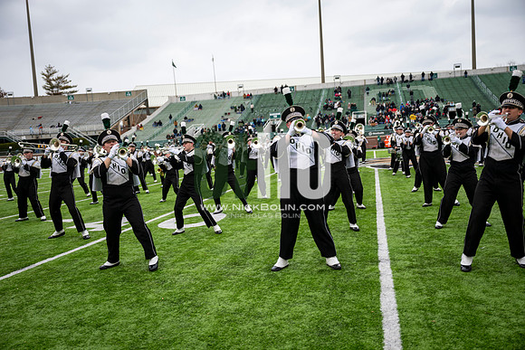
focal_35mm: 32
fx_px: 474
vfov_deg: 40.6
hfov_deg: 58.0
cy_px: 175
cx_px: 262
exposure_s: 1/500
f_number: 2.8
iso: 100
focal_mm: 32.5
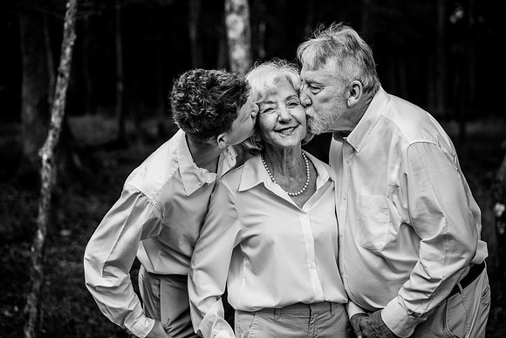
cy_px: 169
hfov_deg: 23.9
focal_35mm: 85
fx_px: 1195
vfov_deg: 16.1
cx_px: 253
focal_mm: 85
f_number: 3.5
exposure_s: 1/640
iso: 320
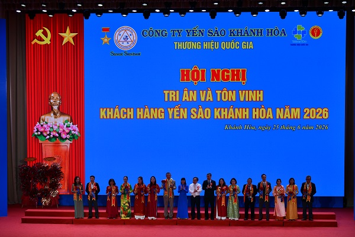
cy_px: 118
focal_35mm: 78
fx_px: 769
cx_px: 178
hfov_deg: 26.0
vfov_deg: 17.5
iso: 400
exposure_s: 1/80
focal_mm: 52
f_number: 11
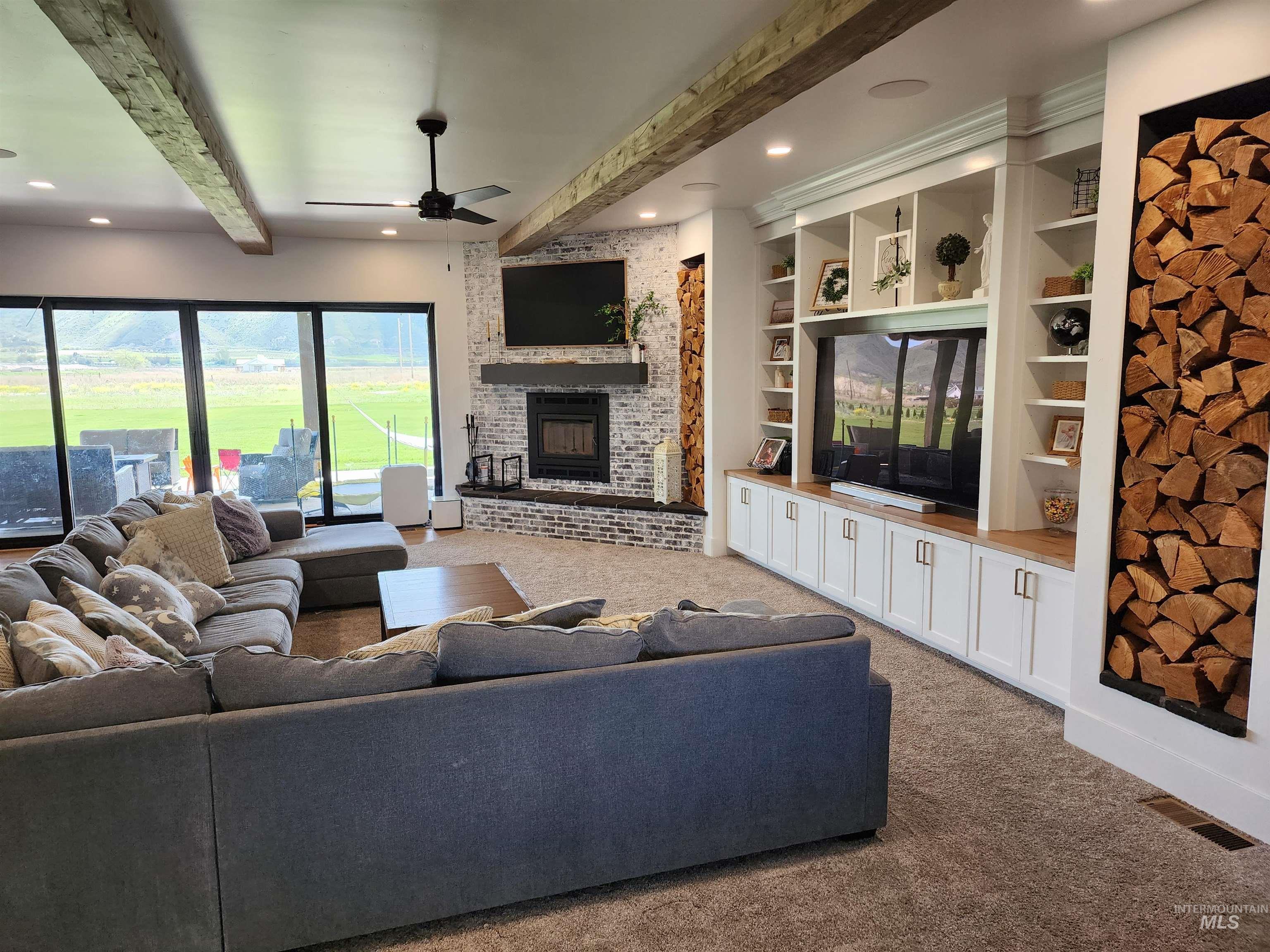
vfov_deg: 58.9
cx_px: 635
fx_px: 844
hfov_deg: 73.9
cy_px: 476
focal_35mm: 23
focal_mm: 6.4
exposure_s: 1/120
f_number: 1.8
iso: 125
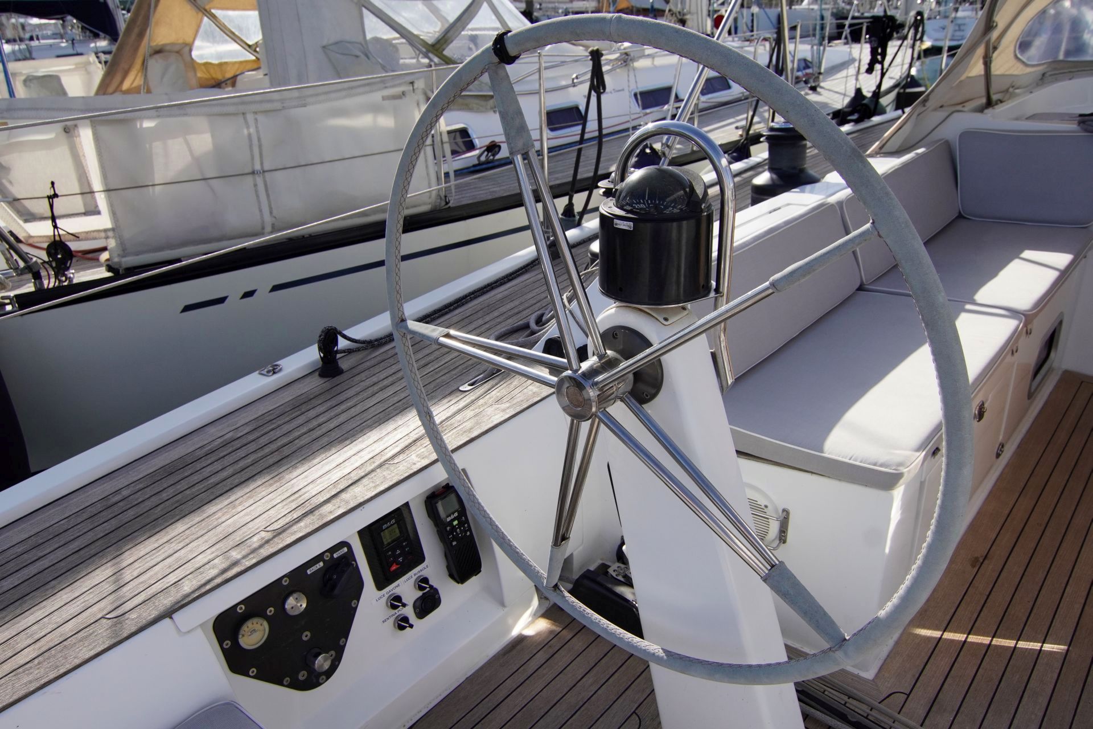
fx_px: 729
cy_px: 364
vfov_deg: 53.1
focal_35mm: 24
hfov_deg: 73.7
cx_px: 546
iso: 640
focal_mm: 16
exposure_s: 1/1600
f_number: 8
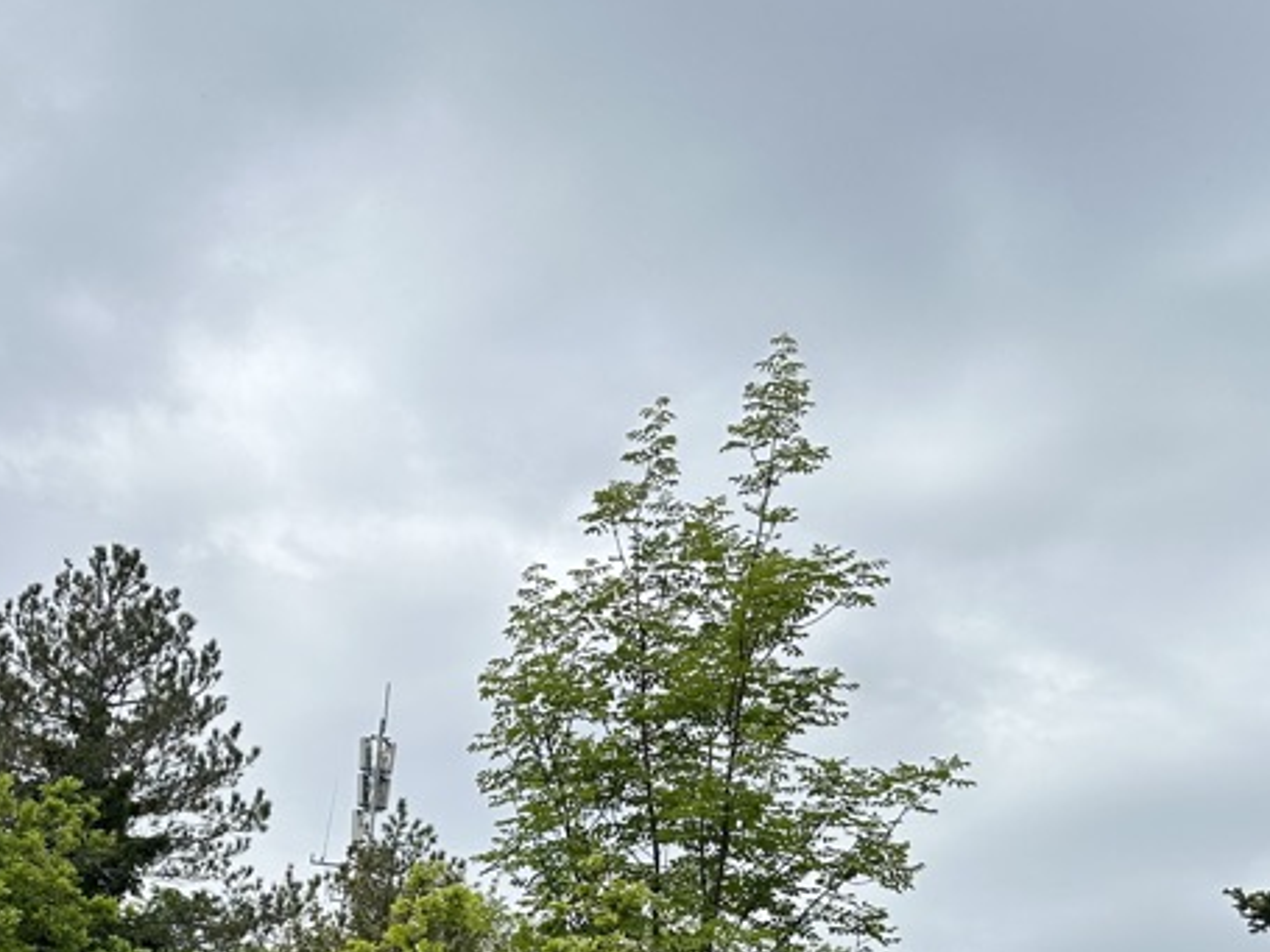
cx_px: 179
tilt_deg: +13.8
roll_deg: -7.2
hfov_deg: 34.0
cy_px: 1013
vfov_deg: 25.3
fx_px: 1981
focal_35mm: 54
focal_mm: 6.86
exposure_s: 1/5263
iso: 80
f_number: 1.78
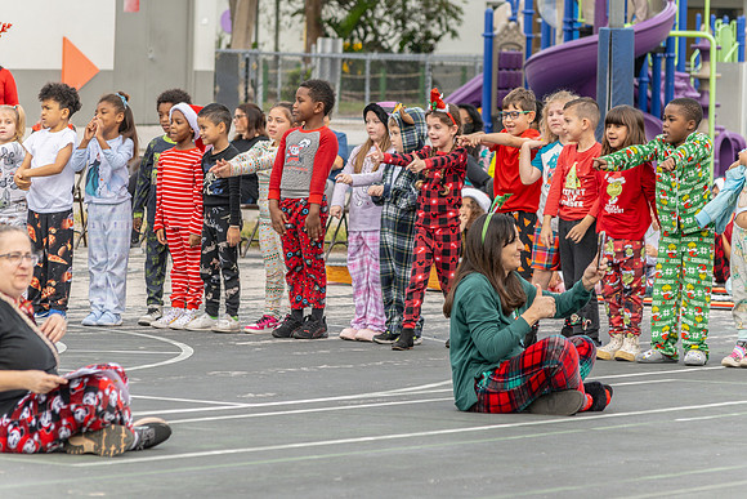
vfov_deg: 9.2
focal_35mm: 150
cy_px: 250
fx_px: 3113
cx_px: 374
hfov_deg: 13.7
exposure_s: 1/250
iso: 200
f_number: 5.6
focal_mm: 100
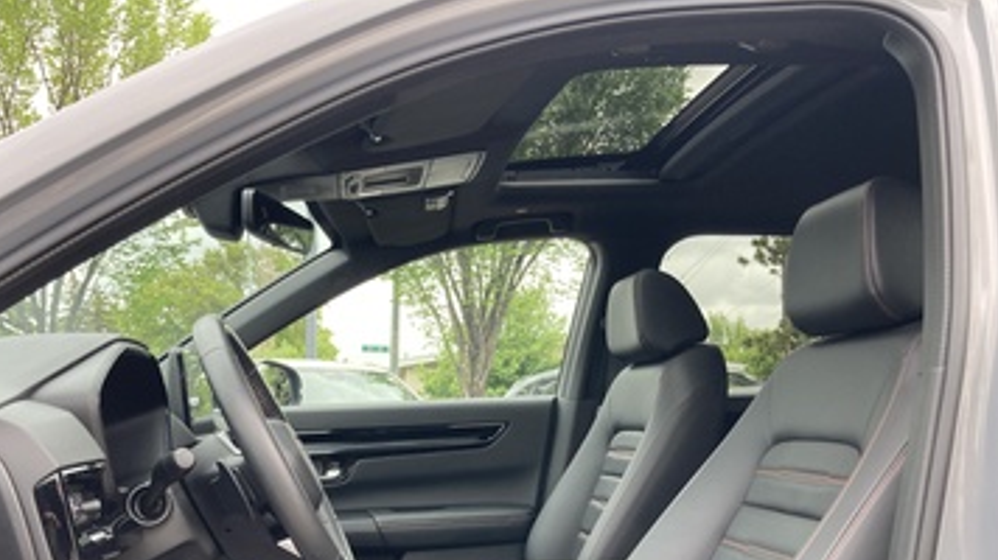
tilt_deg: +0.9
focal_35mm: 36
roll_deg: -0.9
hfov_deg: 55.2
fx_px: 952
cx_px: 440
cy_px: 433
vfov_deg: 32.1
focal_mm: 3.99
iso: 25
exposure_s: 1/122
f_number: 1.8
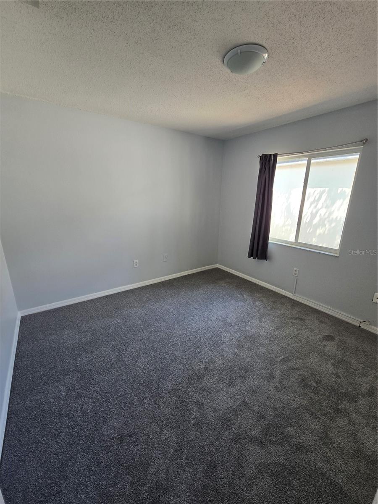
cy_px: 252
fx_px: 189
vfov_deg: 106.2
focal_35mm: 13
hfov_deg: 89.9
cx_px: 189
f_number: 2.2
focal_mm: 2.2
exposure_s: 1/60
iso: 80
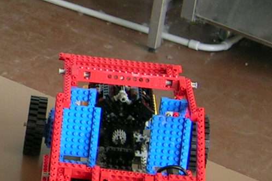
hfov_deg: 15.8
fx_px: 884
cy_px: 108
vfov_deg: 11.7
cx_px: -162
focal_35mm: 117
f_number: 2.8
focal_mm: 5.4
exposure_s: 1/36.7
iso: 50
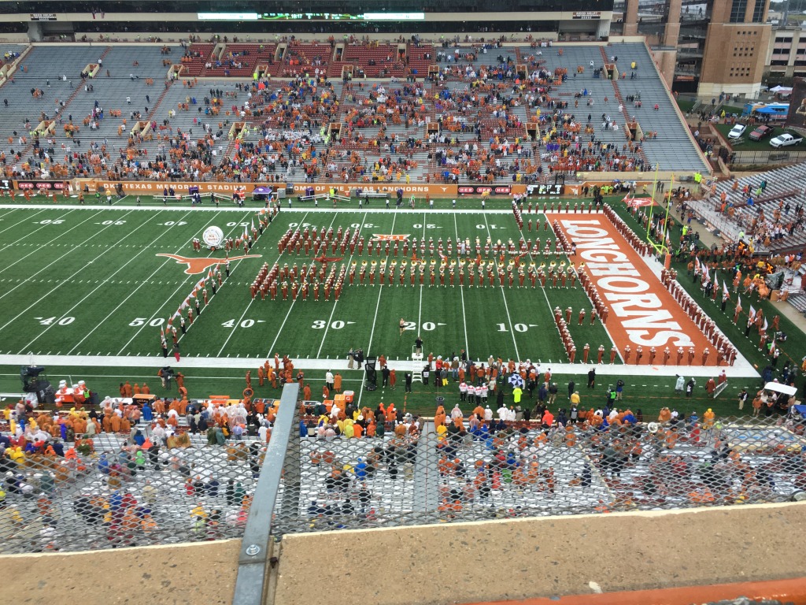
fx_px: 675
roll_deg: +0.8
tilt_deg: -22.9
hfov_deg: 61.7
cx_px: 403
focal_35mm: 29
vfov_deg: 48.2
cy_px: 302
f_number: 2.2
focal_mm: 4.15
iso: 40
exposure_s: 1/120
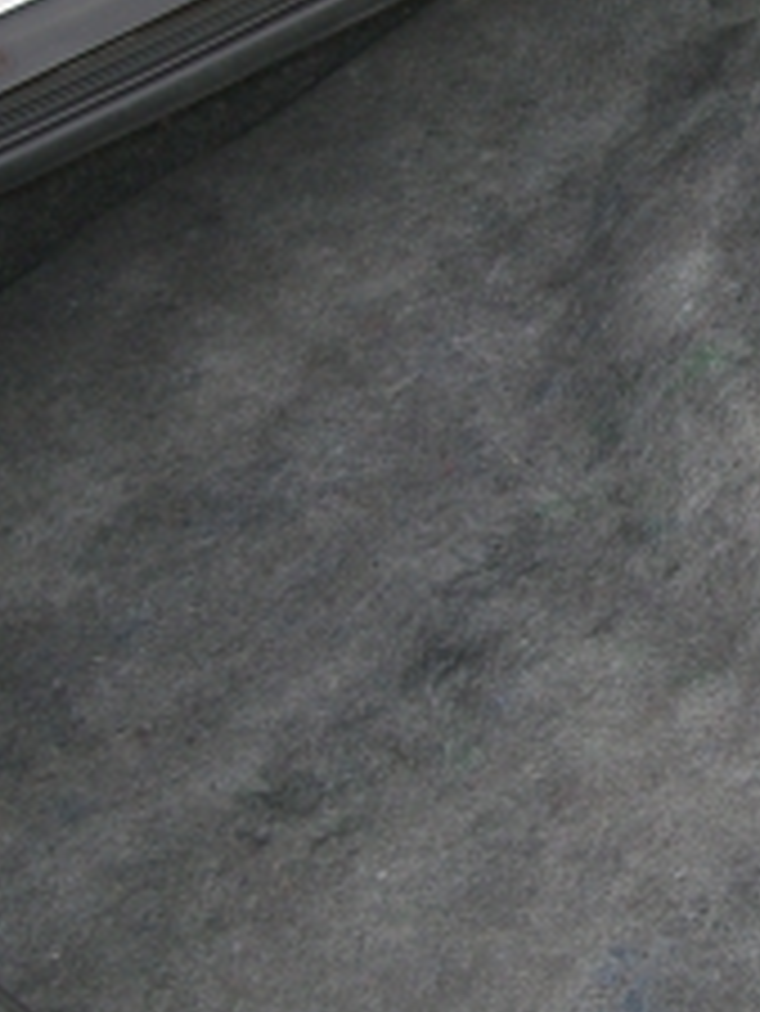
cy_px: 337
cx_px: 931
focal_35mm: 108
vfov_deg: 18.2
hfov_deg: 13.3
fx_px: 3159
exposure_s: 1/200
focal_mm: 7.9
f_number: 2.8
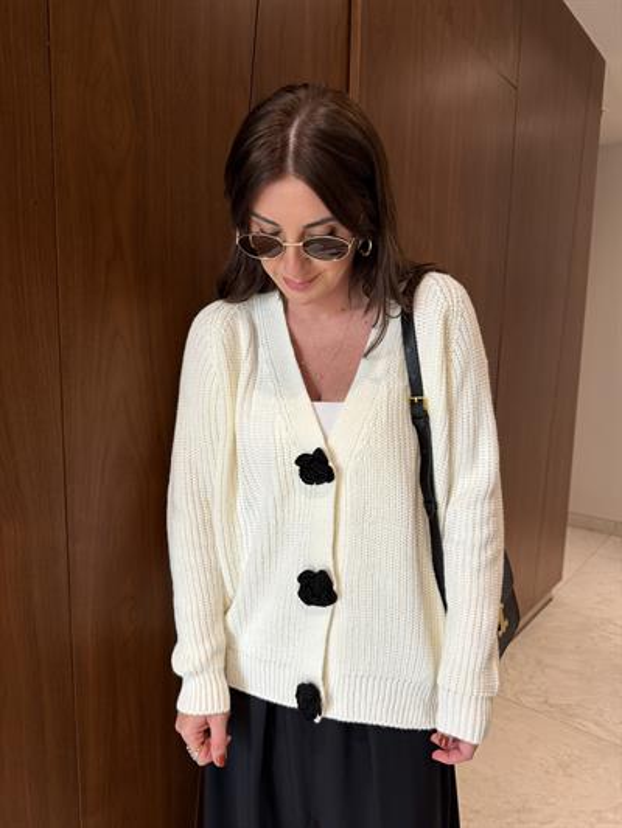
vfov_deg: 71.6
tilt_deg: -7.7
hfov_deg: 56.8
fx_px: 575
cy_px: 414
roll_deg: -1.2
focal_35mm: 24
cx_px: 311
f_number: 1.78
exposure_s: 1/50
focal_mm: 6.76
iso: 160
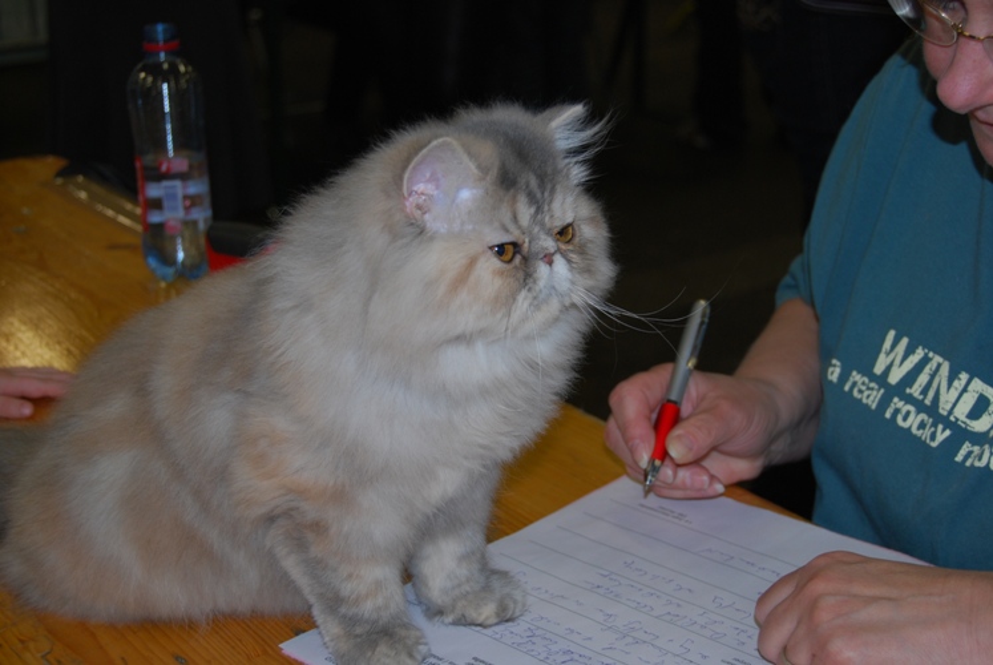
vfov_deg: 22.7
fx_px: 1657
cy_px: 332
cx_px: 496
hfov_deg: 33.4
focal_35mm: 60
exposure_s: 1/60
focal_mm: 40
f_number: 5
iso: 200
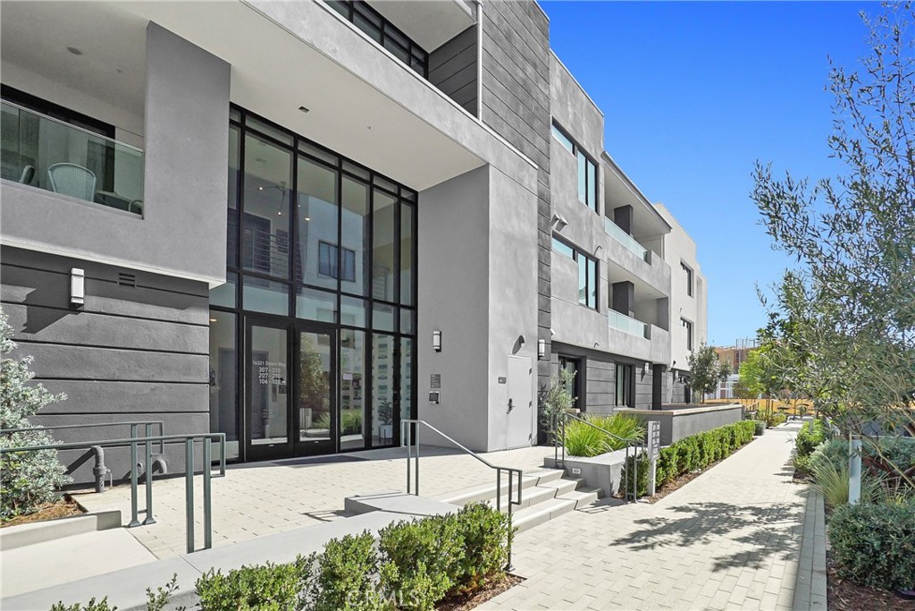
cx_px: 458
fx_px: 381
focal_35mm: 15
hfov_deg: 100.4
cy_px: 306
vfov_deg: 77.3
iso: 800
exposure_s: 1/2000
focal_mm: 10
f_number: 8
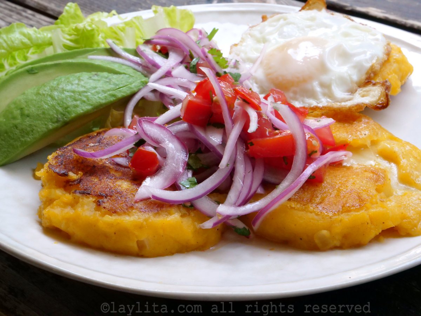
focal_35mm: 62
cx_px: 210
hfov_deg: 31.2
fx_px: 754
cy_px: 158
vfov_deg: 23.7
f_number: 16
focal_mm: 31
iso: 3200
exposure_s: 1/50
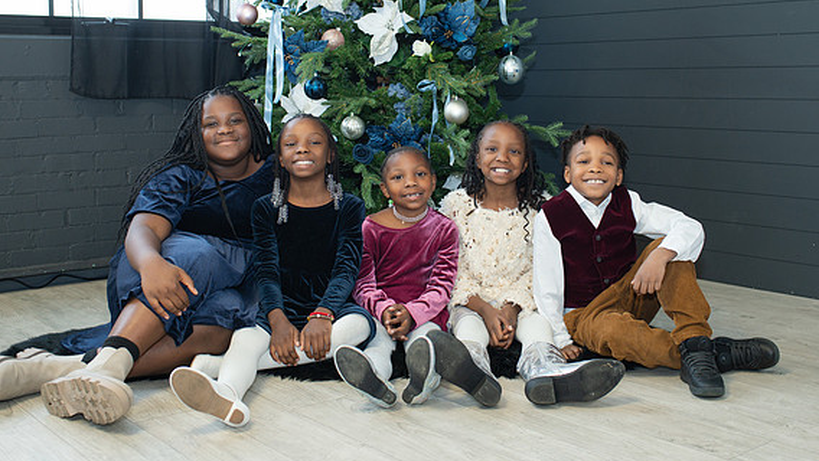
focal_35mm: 46
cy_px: 159
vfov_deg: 25.9
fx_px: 999
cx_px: 434
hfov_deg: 44.5
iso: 500
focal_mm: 35
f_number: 3.5
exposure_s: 1/200
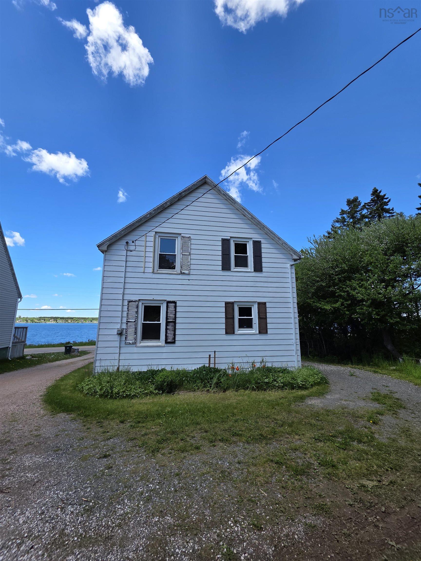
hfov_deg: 89.9
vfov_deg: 106.2
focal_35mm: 13
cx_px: 210
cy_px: 280
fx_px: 211
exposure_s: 1/1142
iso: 40
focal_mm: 2.2
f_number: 1.9
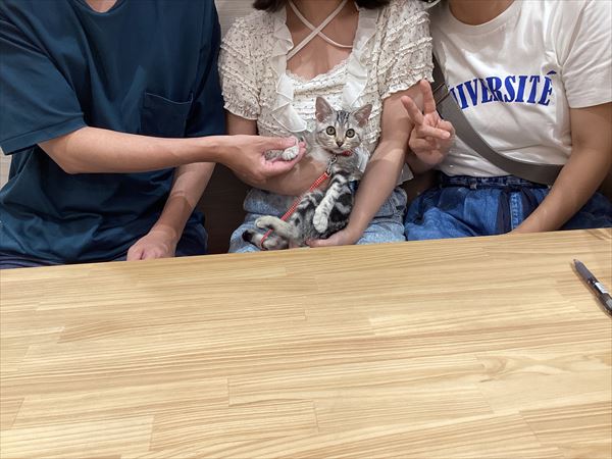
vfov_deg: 45.4
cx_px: 306
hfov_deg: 58.4
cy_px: 230
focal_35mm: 31
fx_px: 548
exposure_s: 1/100
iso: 100
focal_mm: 3.3
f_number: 2.4
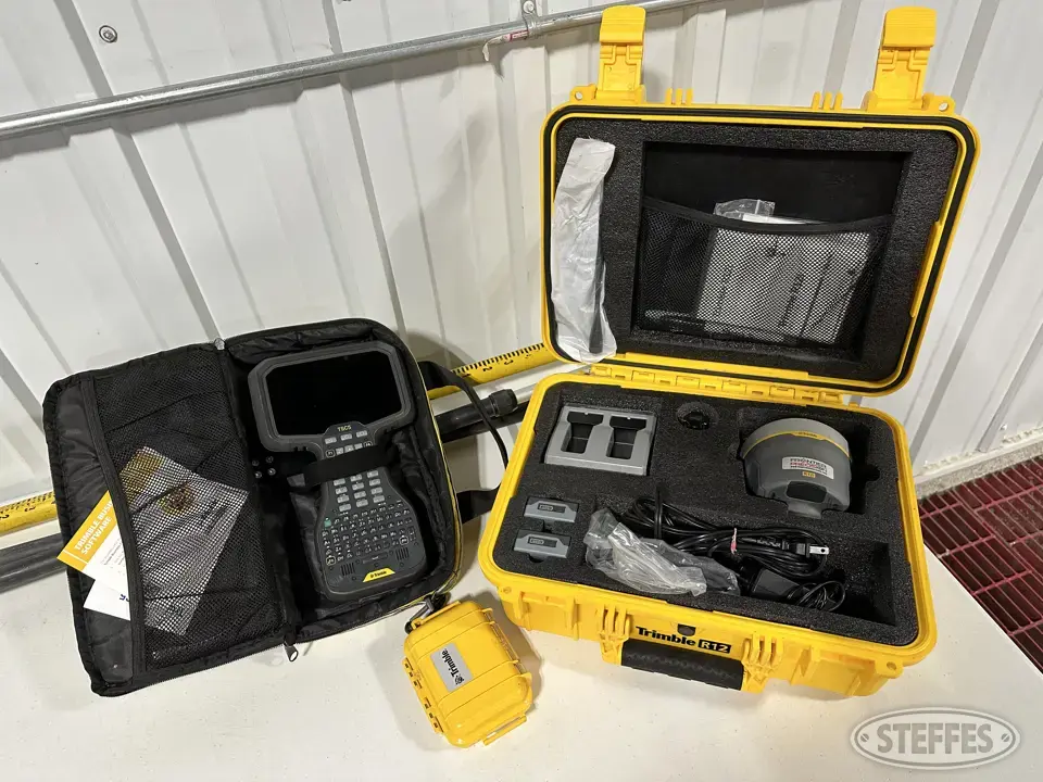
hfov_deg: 71.6
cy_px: 391
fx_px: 723
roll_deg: +5.8
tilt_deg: -43.0
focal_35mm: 24
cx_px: 522
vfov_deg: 56.8
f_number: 1.78
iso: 250
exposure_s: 1/80
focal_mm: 6.86
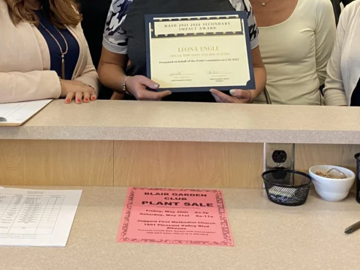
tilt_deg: -2.0
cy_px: 3
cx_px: 133
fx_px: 562
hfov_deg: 35.3
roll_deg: +0.1
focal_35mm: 54
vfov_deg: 25.7
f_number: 1.8
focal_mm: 4.25
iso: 100
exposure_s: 1/60
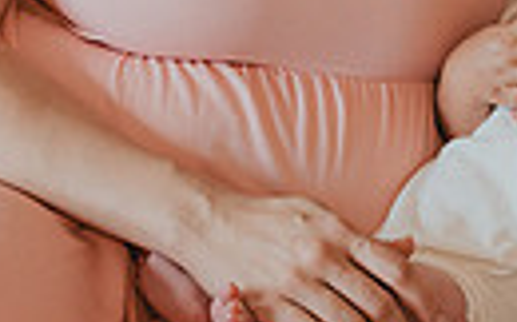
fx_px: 2252
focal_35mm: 160
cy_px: -82
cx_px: 587
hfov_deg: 12.8
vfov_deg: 8.1
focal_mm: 32
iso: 2000
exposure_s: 1/200
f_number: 4.5
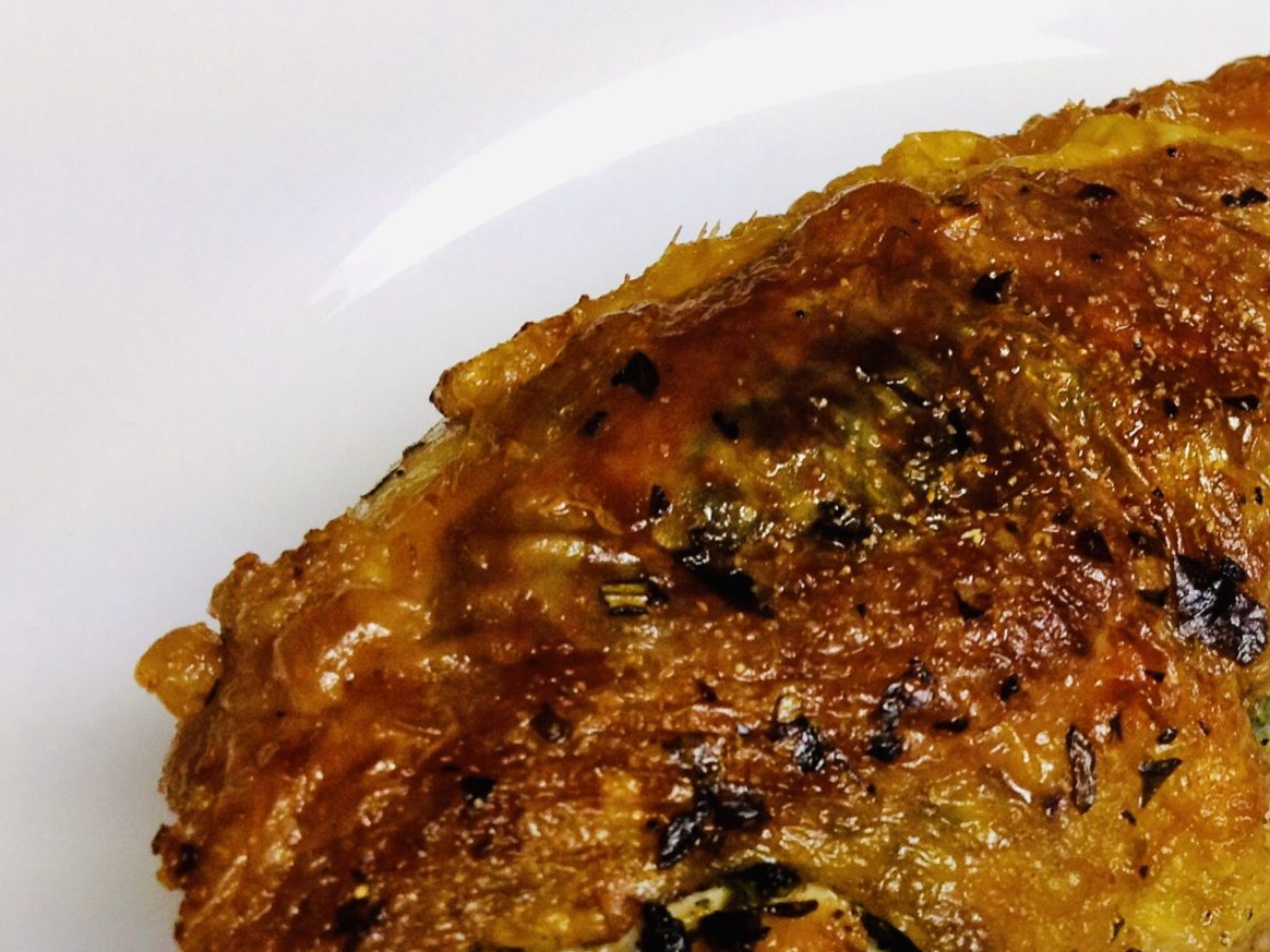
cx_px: 1112
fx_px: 2825
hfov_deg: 24.7
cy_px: 894
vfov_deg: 18.7
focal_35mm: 77
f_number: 2.4
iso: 50
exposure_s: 1/37
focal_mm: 4.28
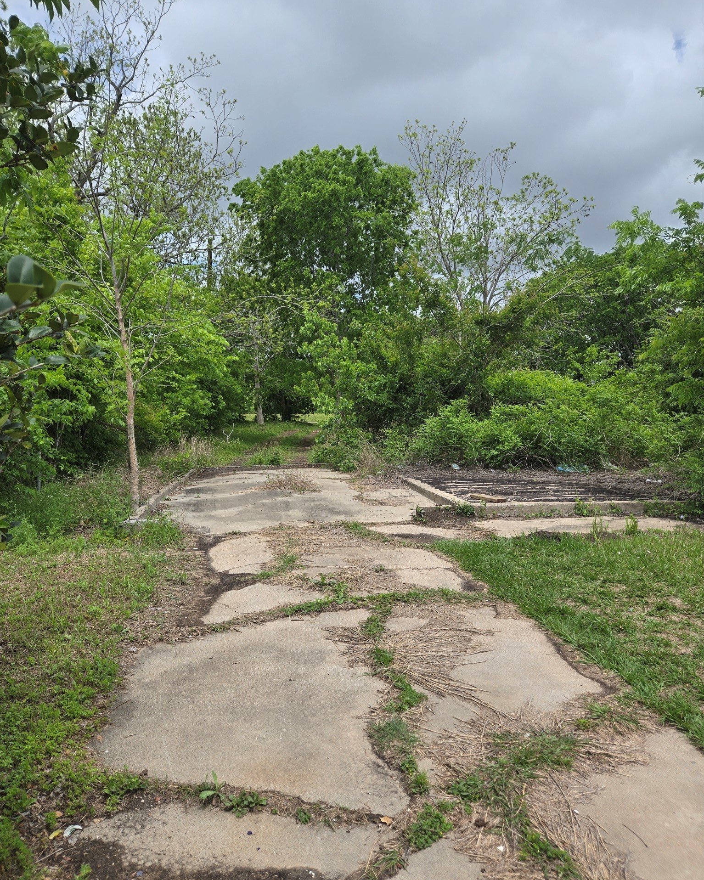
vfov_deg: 70.3
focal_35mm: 24
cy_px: 451
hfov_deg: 58.8
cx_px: 352
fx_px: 625
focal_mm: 5.4
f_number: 1.8
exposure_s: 1/2921
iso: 32
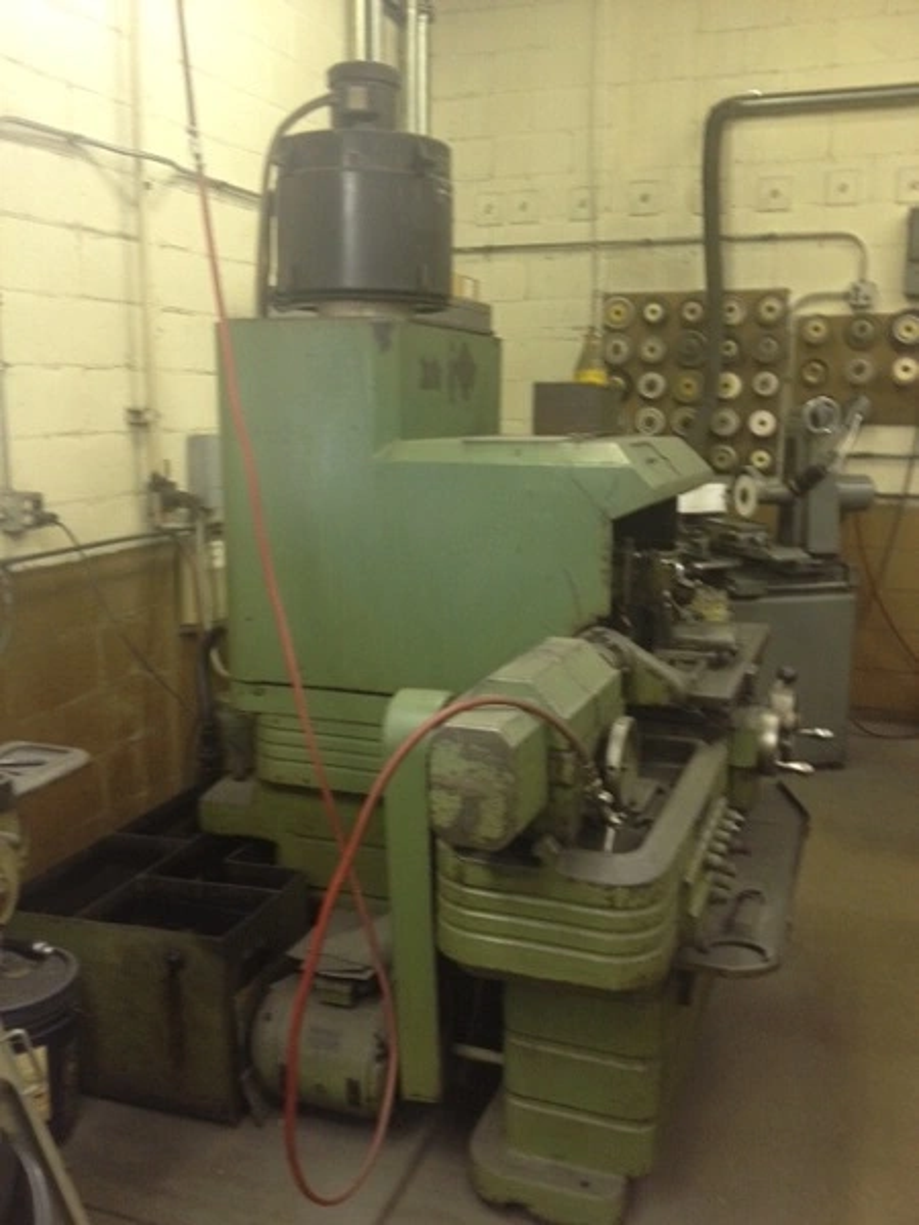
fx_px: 1239
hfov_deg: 40.7
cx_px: 460
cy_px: 612
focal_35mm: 35
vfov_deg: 52.6
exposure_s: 1/20
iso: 125
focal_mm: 4.28
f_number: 2.4
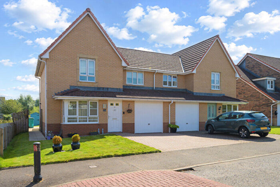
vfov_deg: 53.2
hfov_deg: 73.7
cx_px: 140
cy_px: 94
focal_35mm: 24
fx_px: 187
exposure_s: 1/200
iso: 100
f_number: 8
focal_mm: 24
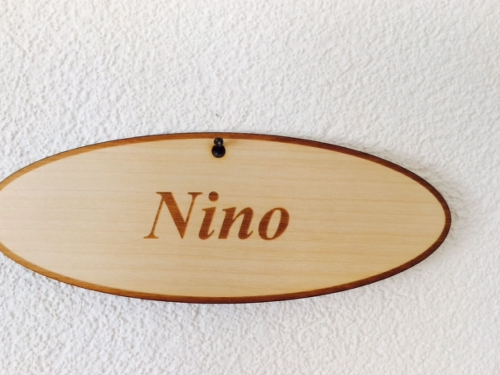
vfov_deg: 44.2
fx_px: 462
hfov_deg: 56.8
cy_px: 190
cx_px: 235
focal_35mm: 32
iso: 50
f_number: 2.2
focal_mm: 4.12
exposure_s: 1/30
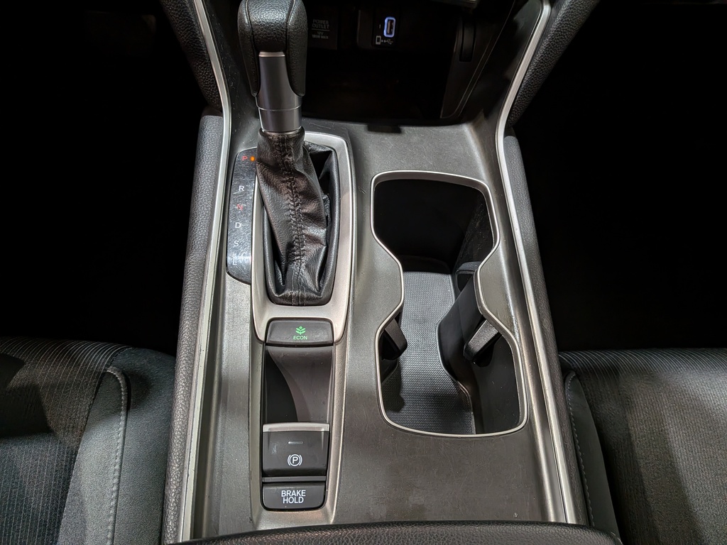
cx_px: 364
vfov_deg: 56.8
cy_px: 272
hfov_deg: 71.6
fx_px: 504
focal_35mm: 24
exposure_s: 1/120
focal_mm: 4.53
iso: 55
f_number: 1.7
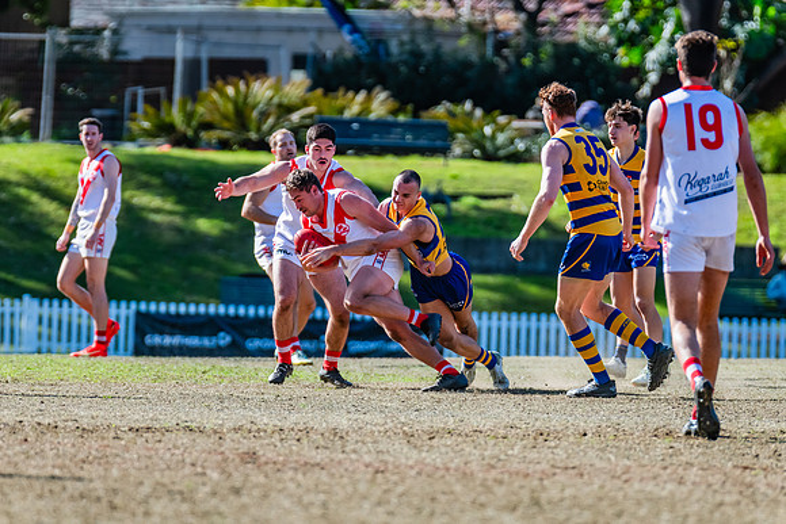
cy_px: 262
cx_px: 393
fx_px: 10140
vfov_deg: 3.0
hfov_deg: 4.4
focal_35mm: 464
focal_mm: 440
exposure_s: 1/2000
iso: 1000
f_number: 5.6
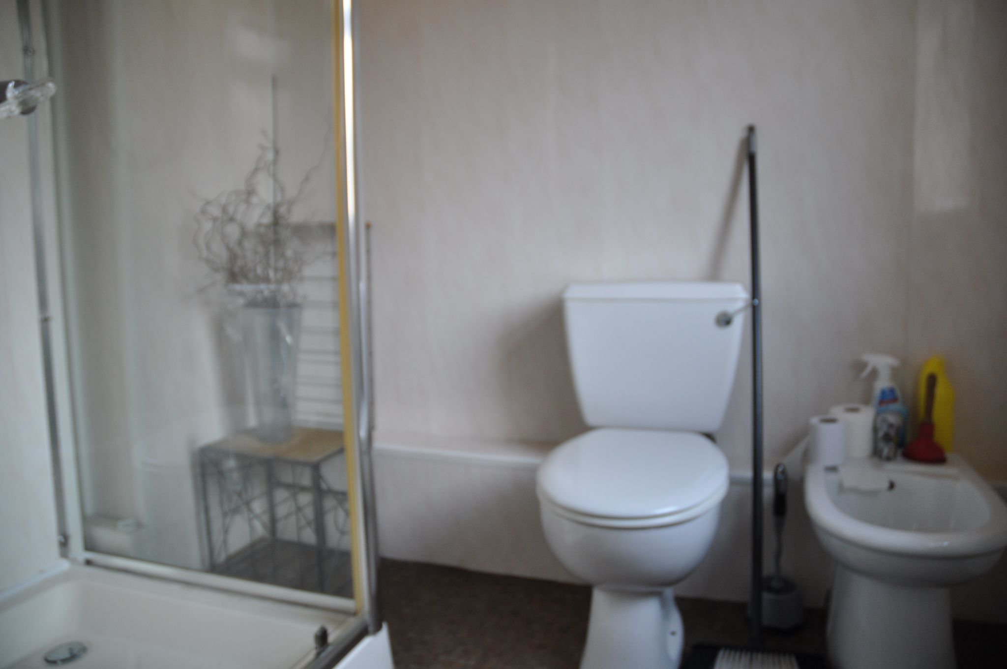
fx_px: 754
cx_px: 504
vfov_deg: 47.8
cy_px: 334
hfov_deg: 67.4
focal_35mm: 27
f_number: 4
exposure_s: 1/60
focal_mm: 18
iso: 450
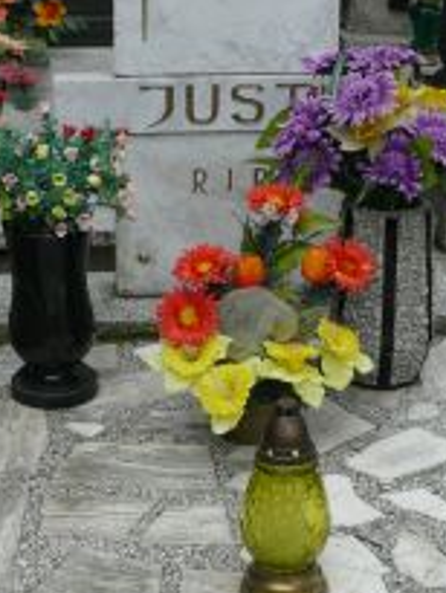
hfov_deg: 18.0
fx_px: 1407
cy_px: 315
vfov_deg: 23.8
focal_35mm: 82
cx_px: 266
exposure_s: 1/200
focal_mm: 7.4
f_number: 4
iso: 100
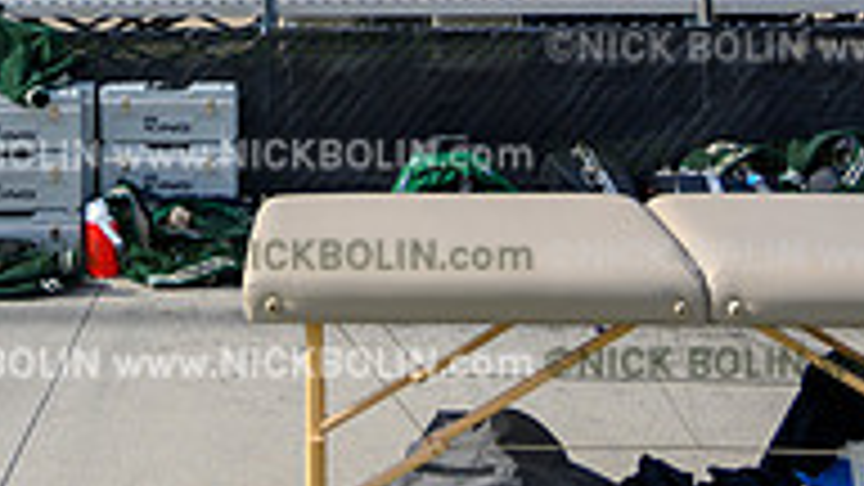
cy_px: -367
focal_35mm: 76
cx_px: 184
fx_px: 1741
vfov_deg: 14.2
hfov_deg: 27.4
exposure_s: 1/2500
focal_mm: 24
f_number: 4
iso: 125
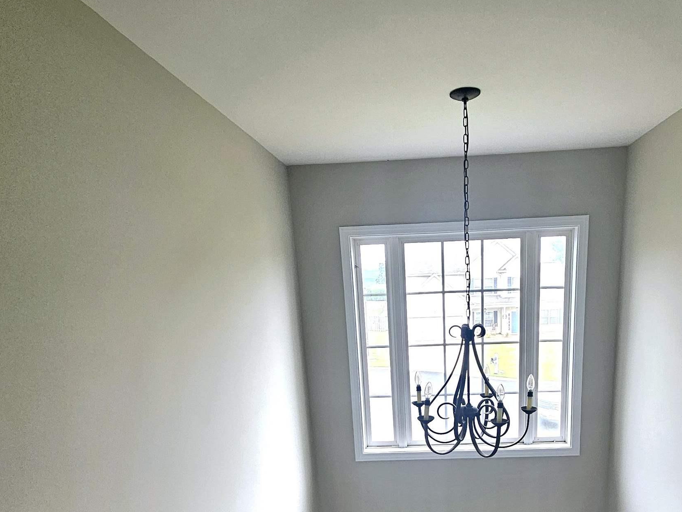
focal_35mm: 24
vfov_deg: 53.1
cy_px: 408
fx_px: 473
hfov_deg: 70.7
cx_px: 418
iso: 50
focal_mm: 2.2
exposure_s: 1/123
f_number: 2.2
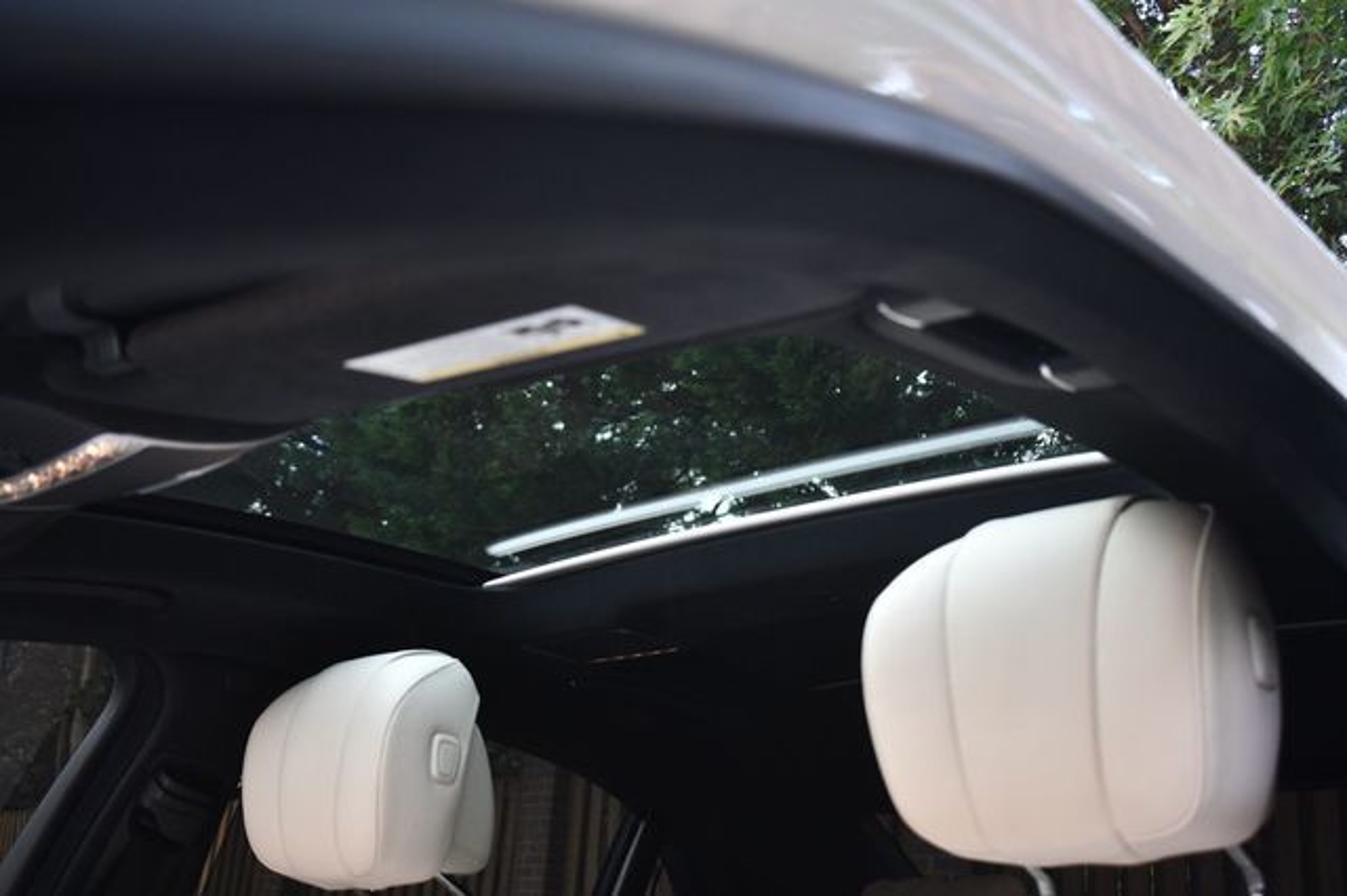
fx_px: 1458
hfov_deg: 49.6
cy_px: 448
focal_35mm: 39
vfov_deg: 34.2
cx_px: 674
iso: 800
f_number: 4
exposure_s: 1/200
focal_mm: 26
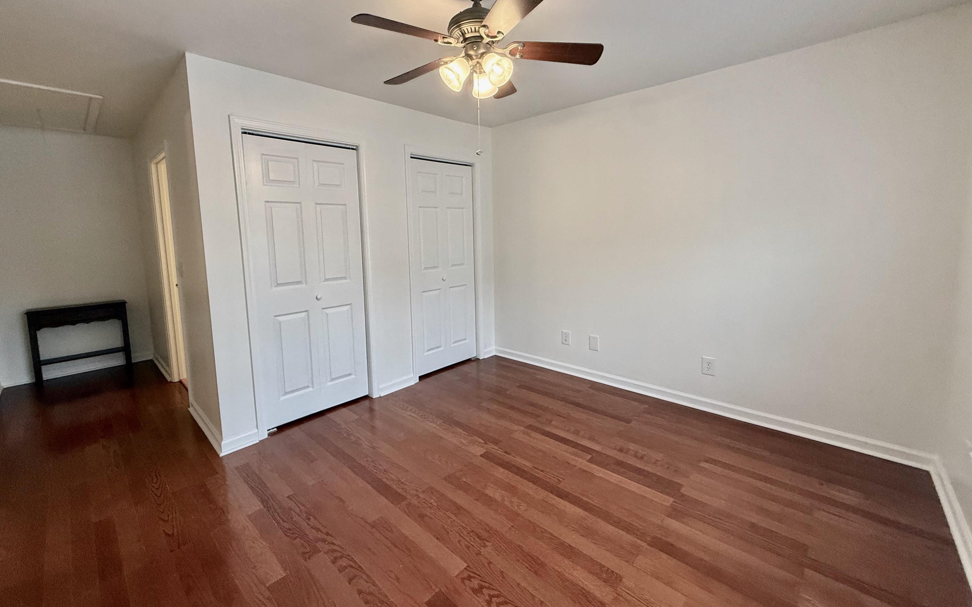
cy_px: 271
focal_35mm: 15
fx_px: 397
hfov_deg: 101.5
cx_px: 486
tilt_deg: -6.2
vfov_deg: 74.6
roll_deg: +1.7
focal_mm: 2.22
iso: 320
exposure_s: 1/120
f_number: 2.2
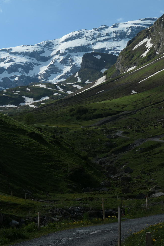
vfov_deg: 20.8
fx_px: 670
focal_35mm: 98
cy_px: 123
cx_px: -10
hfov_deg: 13.7
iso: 200
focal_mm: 23.6
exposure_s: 1/1000
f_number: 7.1
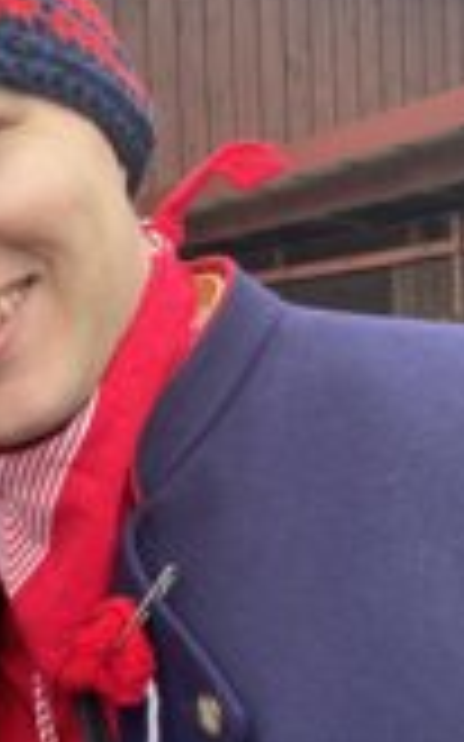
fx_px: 1195
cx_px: -117
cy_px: 459
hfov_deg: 20.3
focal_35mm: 59
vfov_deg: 34.4
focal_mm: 2.71
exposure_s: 1/122
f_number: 2.2
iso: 80
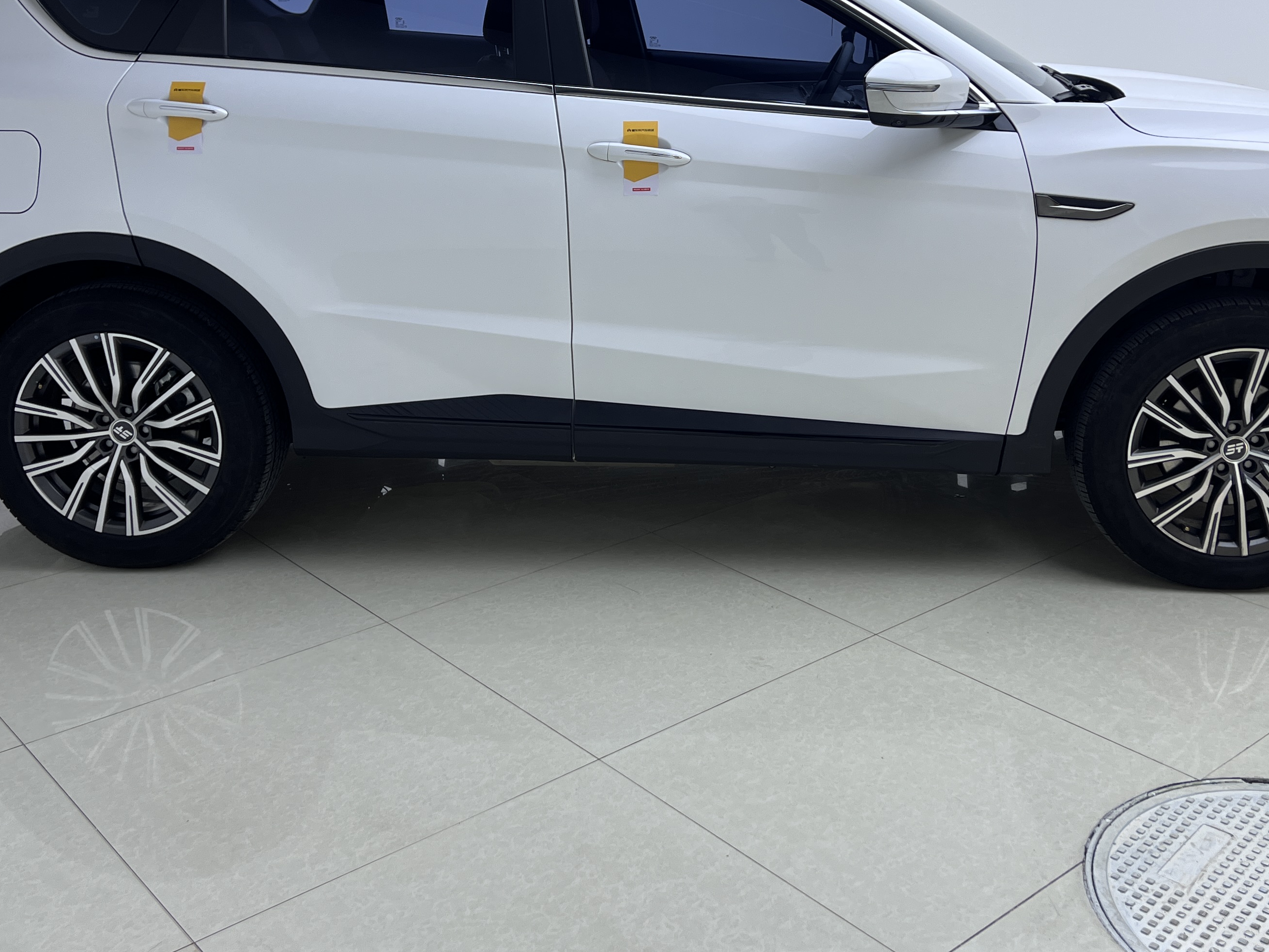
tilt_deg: -13.8
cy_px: 303
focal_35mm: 40
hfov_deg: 46.7
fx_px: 1466
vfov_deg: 35.5
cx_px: 698
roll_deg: -0.6
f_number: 1.5
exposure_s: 1/166
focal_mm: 5.7
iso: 40
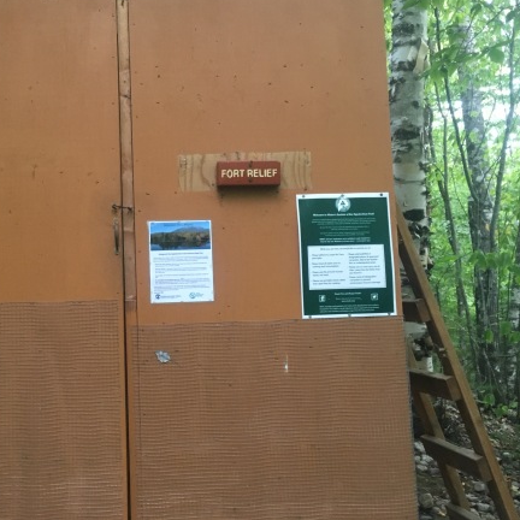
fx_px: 646
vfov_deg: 43.8
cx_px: 175
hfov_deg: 43.3
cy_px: 235
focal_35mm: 38
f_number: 2.2
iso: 200
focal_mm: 4.15
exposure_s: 1/24
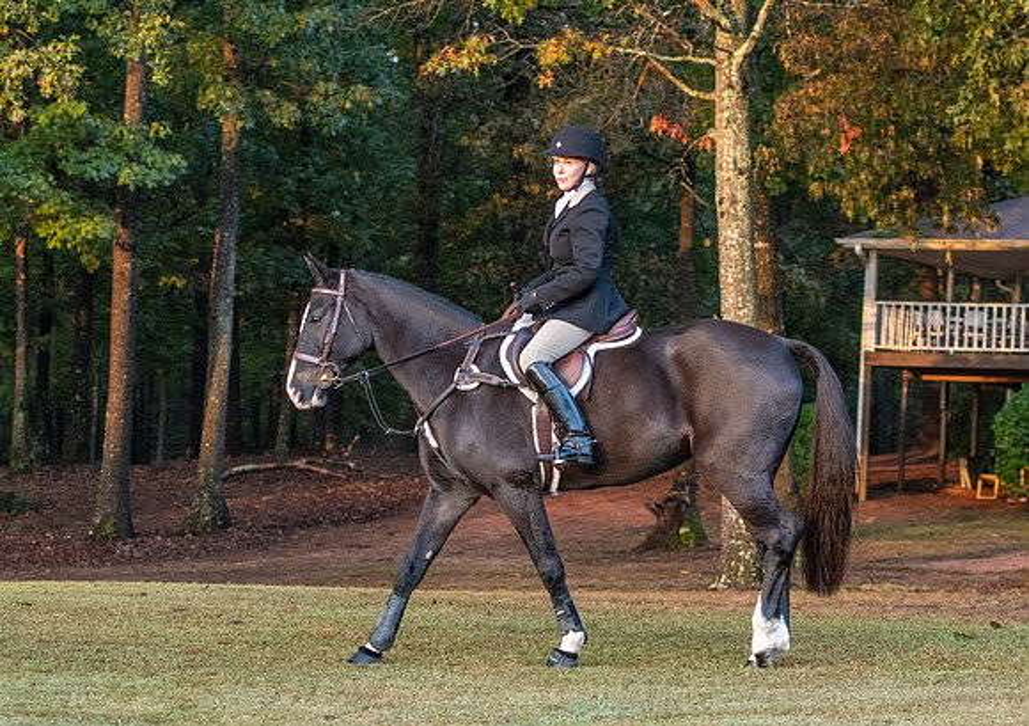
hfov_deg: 17.4
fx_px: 3358
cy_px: 384
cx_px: 503
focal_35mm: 115
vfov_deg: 12.3
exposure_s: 1/250
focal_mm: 70
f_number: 4
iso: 2200
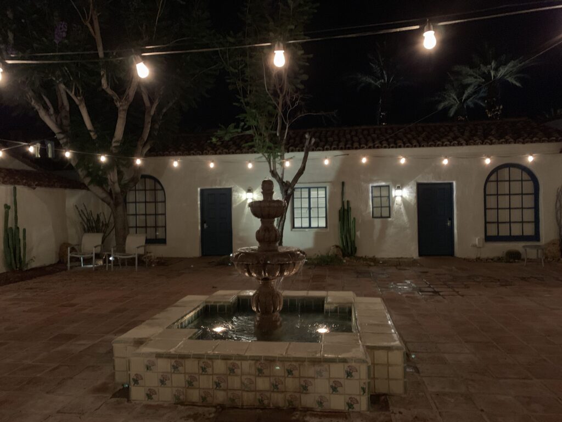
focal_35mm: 26
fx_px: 422
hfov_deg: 67.3
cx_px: 281
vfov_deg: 53.1
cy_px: 211
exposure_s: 1/15
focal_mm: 4.25
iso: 640
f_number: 1.8
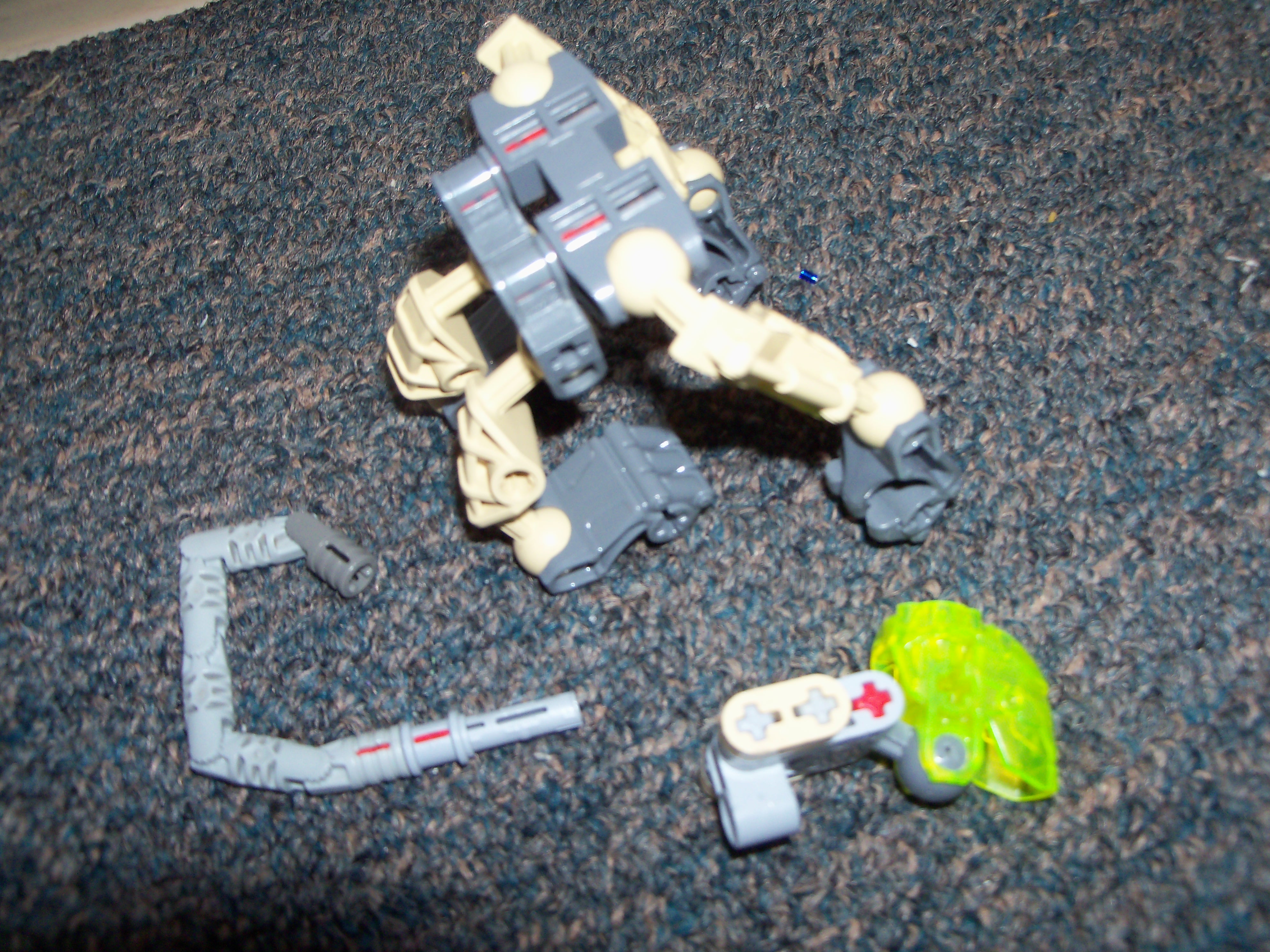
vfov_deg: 40.7
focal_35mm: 35
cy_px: 476
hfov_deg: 52.6
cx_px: 635
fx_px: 1284
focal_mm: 6.3
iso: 100
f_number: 3
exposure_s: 1/30
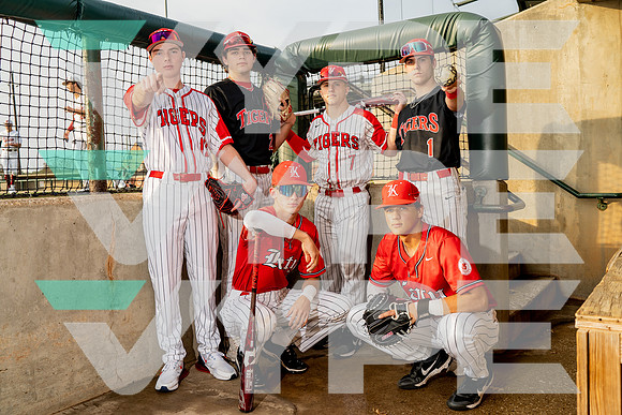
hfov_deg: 54.4
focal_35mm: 35
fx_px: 605
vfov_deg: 37.9
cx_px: 311
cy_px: 208
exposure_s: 1/250
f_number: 5.6
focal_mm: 35
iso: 125
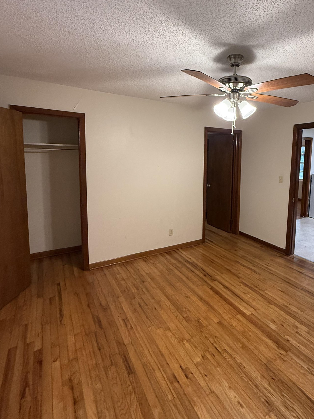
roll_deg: -0.8
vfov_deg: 84.1
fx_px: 230
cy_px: 179
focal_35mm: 19
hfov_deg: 67.6
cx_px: 196
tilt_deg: -5.2
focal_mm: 2.22
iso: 400
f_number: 2.2
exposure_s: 1/120
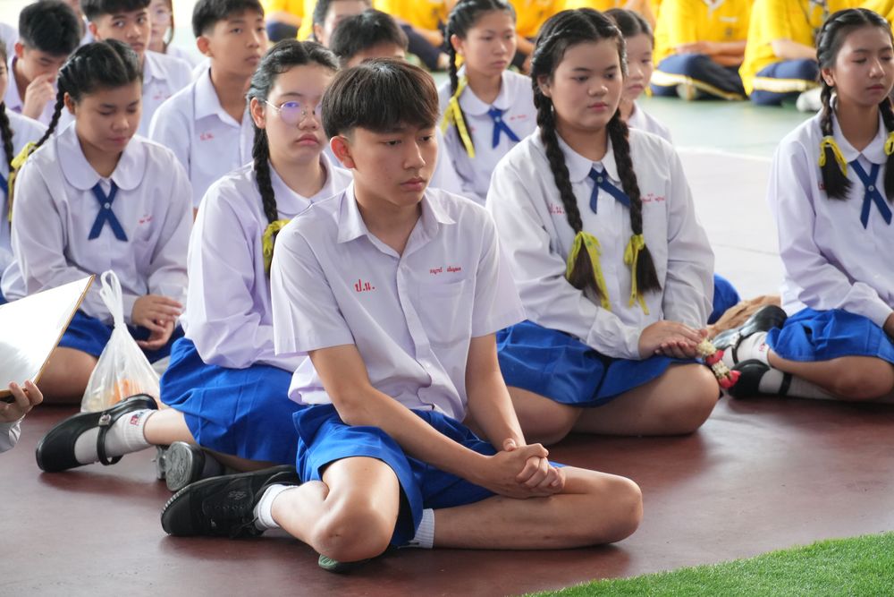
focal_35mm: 111
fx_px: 2757
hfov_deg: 18.4
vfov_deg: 12.3
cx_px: 447
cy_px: 298
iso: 2000
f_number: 5.6
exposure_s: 1/125
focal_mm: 74
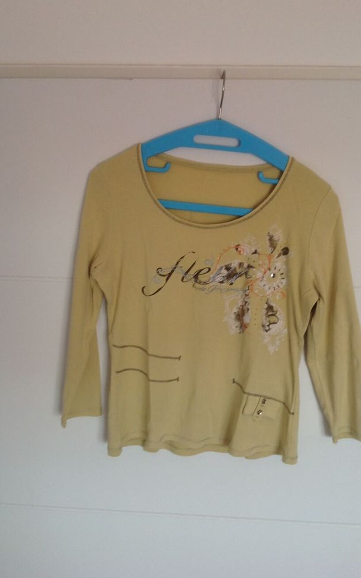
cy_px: 289
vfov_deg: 51.5
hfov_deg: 33.6
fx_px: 598
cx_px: 193
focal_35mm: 38
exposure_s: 1/20
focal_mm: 4.28
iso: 64
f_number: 2.4
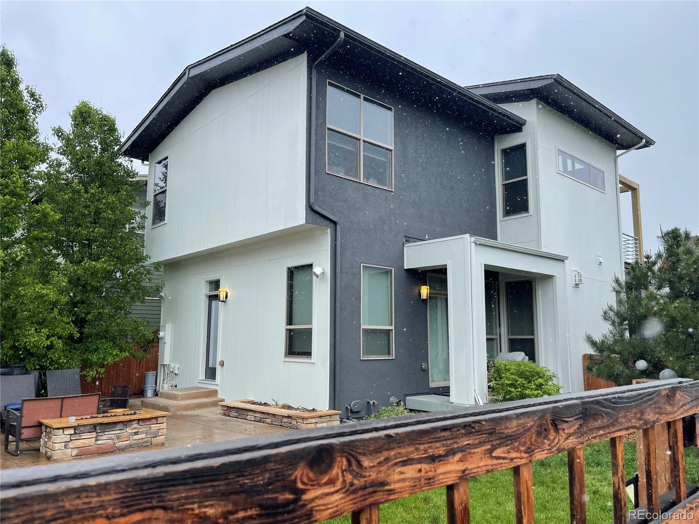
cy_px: 262
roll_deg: -0.3
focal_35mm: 26
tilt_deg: +8.6
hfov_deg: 67.3
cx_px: 350
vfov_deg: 53.1
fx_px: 525
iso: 32
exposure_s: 1/1140
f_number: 1.6
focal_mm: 5.1
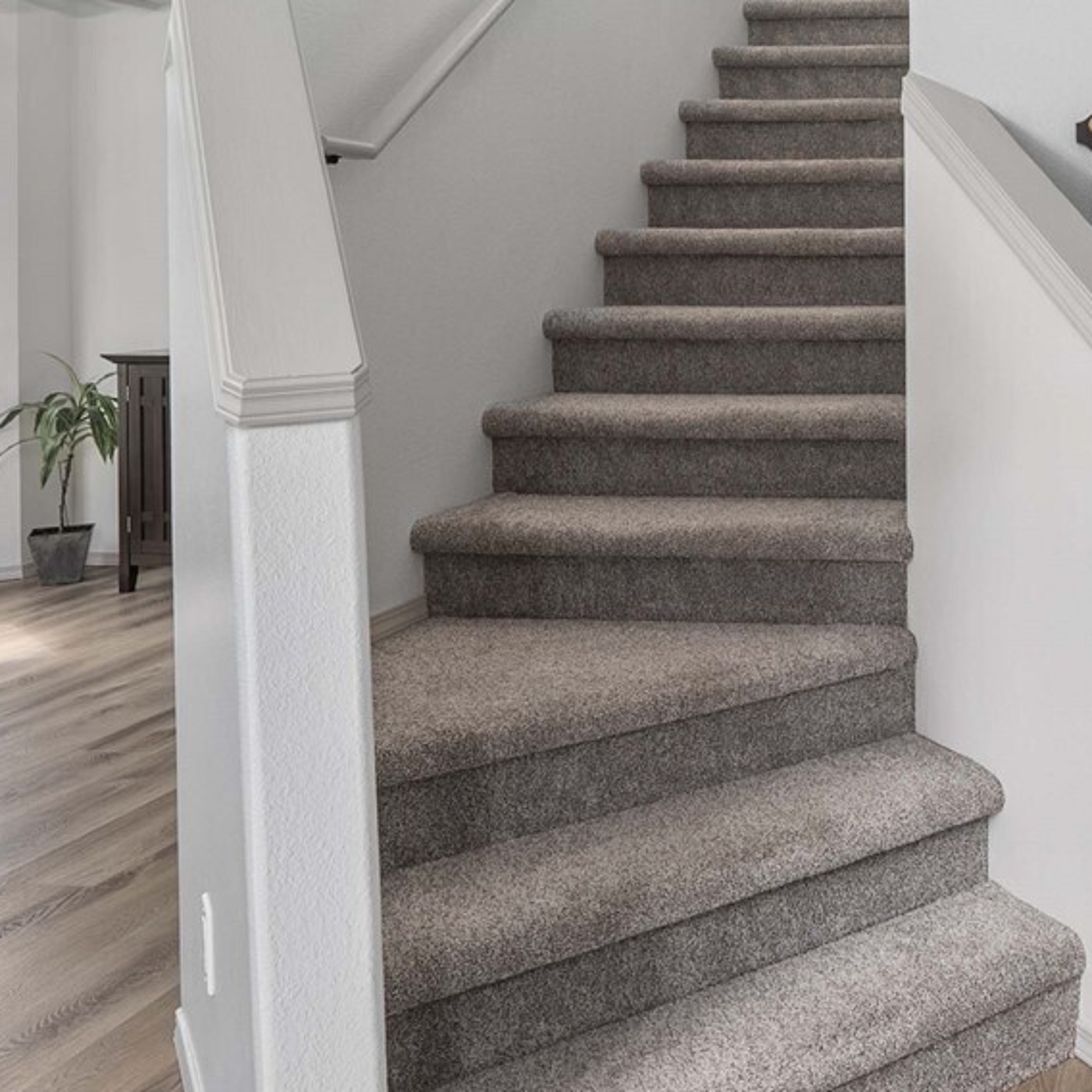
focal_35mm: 33
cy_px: 273
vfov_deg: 47.9
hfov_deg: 42.3
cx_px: 1114
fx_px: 1178
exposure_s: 1/15
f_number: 7.1
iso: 1000
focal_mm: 13
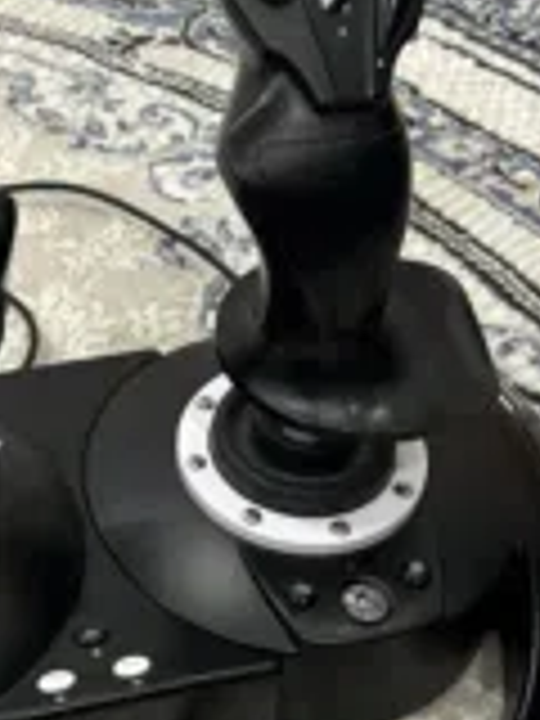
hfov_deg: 22.2
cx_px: 94
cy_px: 360
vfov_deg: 29.8
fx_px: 1352
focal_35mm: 65
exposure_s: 1/50
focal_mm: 5.7
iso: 160
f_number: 1.5
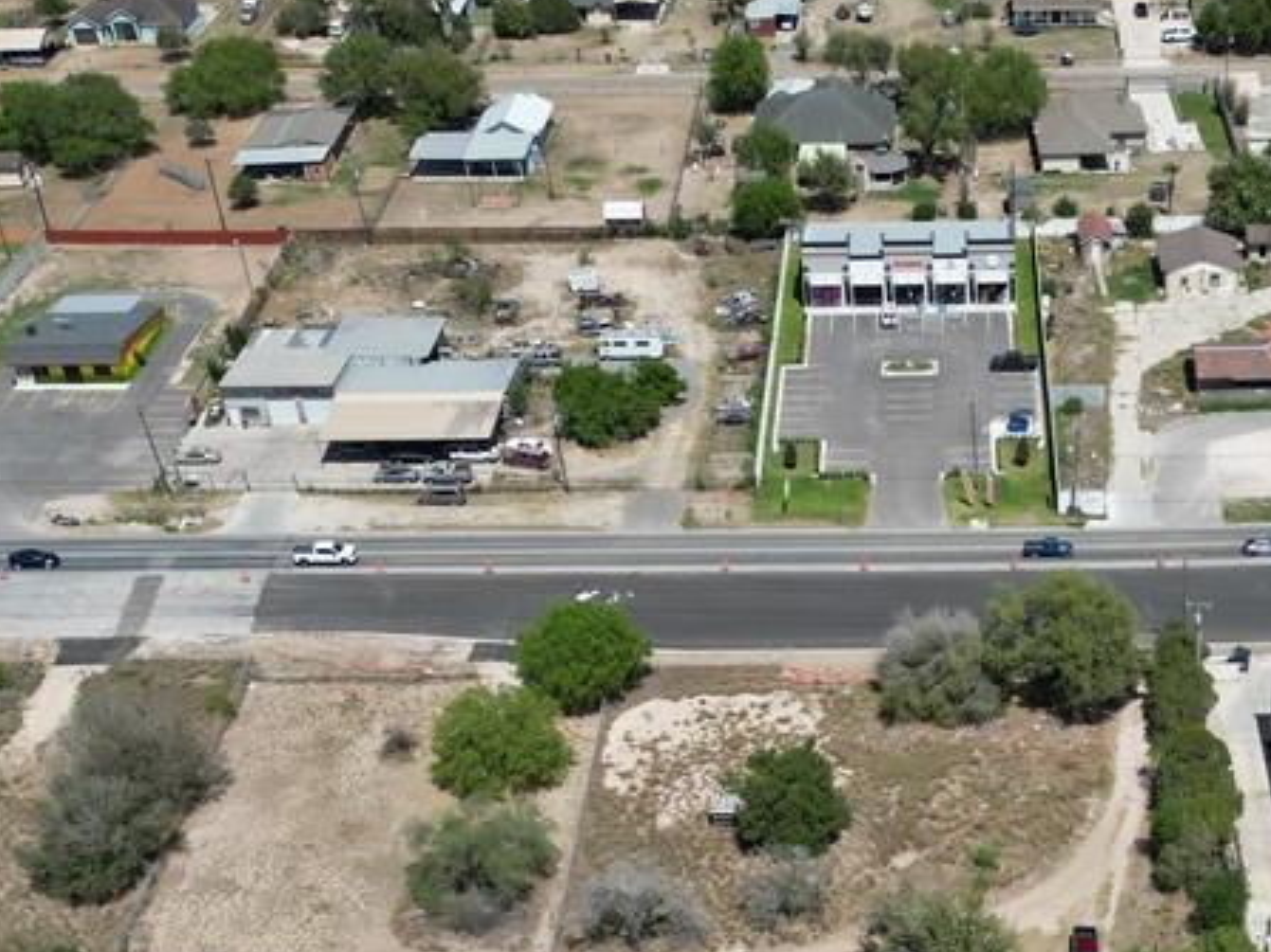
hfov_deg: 33.9
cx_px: 1024
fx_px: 2019
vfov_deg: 24.6
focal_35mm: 55
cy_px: 1071
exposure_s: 1/3200
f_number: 1.7
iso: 100
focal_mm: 6.72
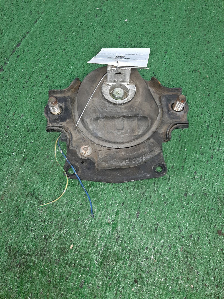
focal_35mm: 26
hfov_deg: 53.1
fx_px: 224
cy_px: 150
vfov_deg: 67.3
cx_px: 112
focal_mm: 3.93
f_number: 1.7
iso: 194
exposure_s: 1/50
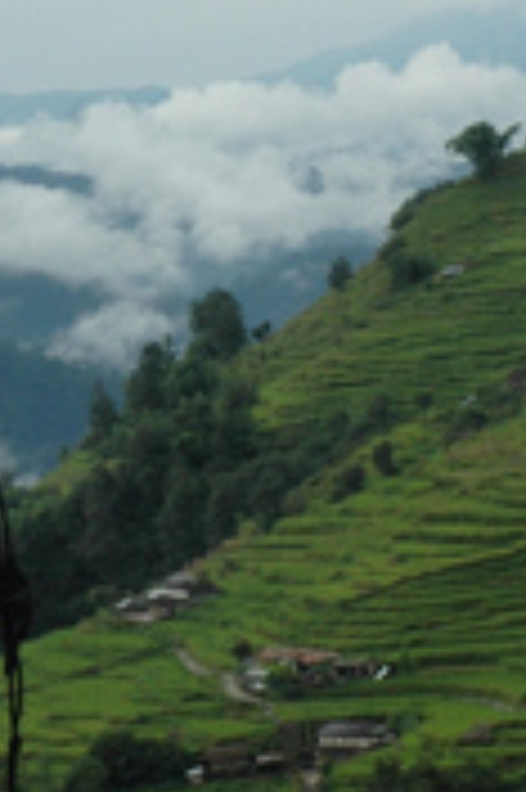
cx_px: -465
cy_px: 464
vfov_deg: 8.7
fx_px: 5226
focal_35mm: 238
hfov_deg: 5.7
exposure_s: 1/250
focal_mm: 40
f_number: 14
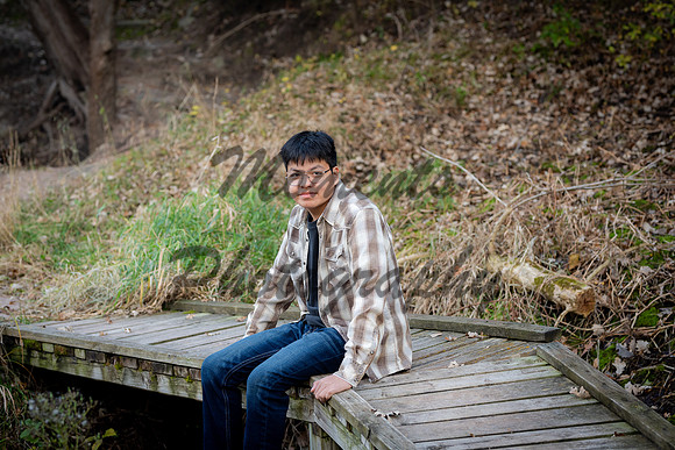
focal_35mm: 85
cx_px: 338
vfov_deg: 16.1
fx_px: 1594
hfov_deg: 23.9
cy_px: 225
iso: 200
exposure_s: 1/125
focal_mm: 85
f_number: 3.5
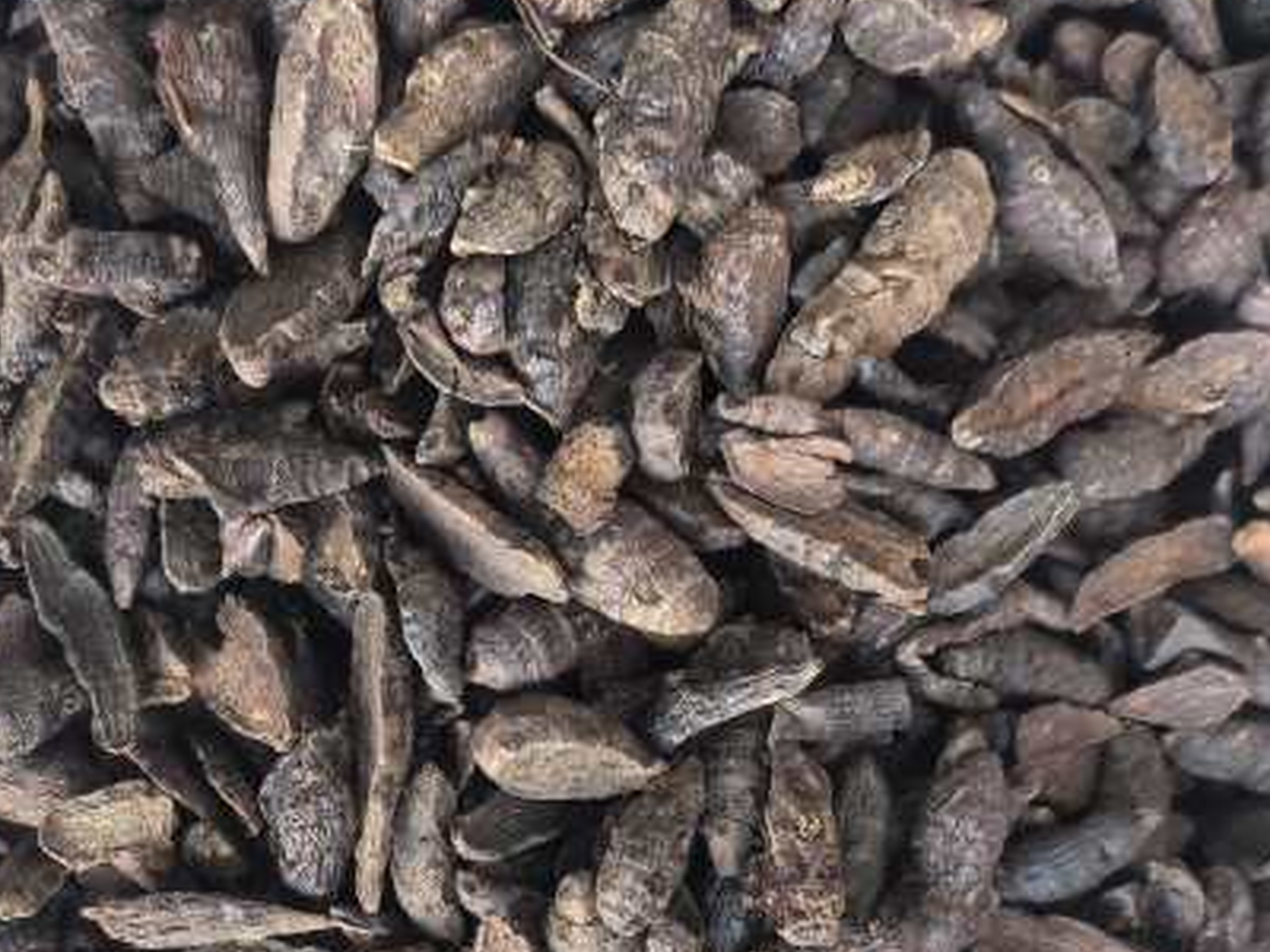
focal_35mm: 54
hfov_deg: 35.5
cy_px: 854
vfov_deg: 26.2
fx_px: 1981
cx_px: 572
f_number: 2
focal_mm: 5.75
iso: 125
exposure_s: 1/100
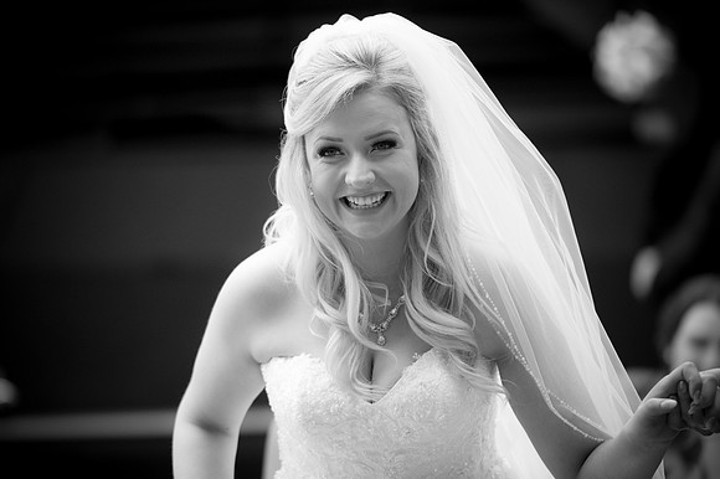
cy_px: 240
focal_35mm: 200
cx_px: 360
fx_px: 3998
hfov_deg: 10.3
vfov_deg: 6.9
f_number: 2.8
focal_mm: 200
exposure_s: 1/8000
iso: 3200
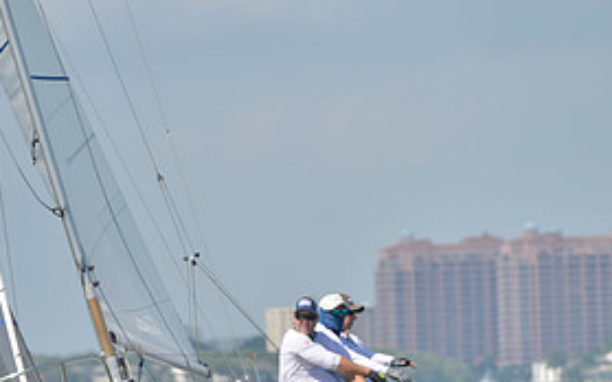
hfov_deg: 2.5
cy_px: 267
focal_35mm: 849
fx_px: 14152
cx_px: 53
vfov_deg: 1.5
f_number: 6.3
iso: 200
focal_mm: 400
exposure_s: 1/1000
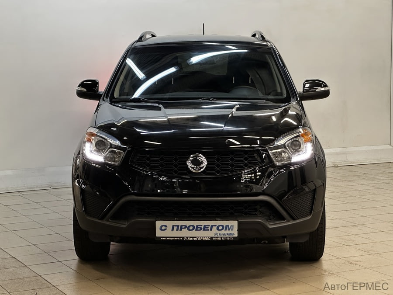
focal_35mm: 77
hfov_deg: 25.3
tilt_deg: -5.7
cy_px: 148
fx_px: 874
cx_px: 196
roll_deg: +0.0
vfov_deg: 19.1
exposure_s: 1/50
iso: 160
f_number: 2.8
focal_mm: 9
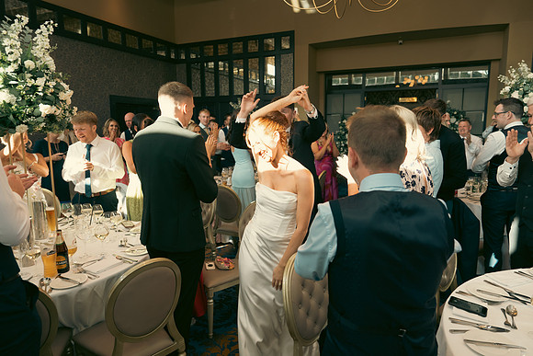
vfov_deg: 53.2
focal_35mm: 24
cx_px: 266
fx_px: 355
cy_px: 178
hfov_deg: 73.7
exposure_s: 1/250
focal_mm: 24
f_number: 3.5
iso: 800
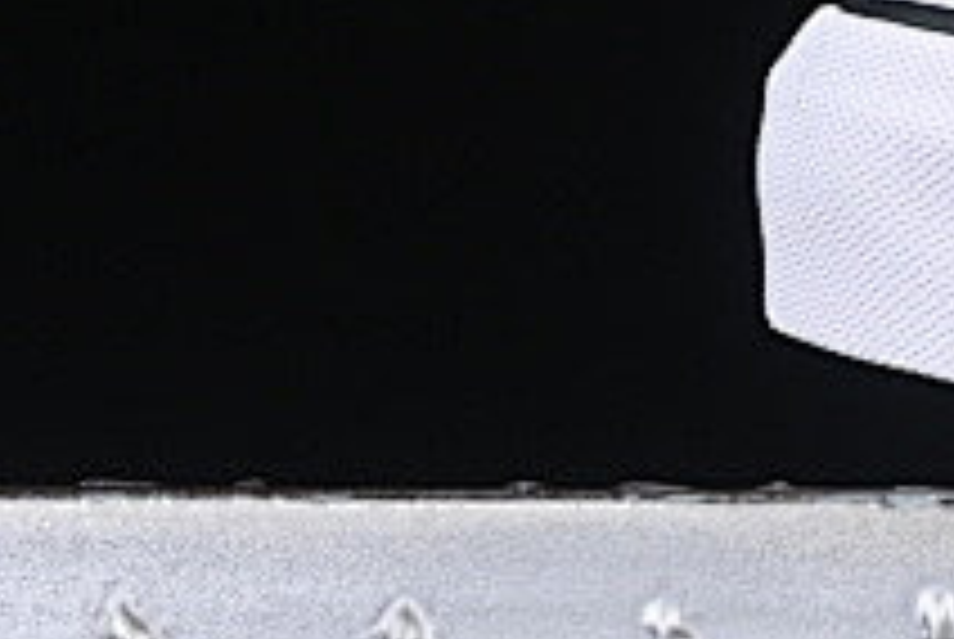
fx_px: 9712
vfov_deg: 3.7
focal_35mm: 366
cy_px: -513
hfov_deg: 5.4
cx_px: 2390
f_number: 6.3
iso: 160
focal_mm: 48
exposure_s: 1/60
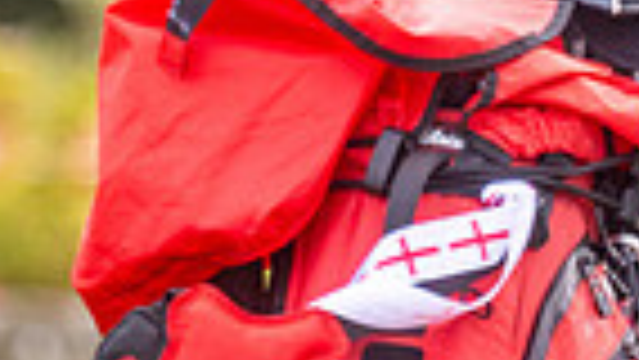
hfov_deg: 1.1
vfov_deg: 0.6
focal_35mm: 1926
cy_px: -392
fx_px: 32646
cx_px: 495
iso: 400
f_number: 4.5
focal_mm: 300
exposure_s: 1/1250
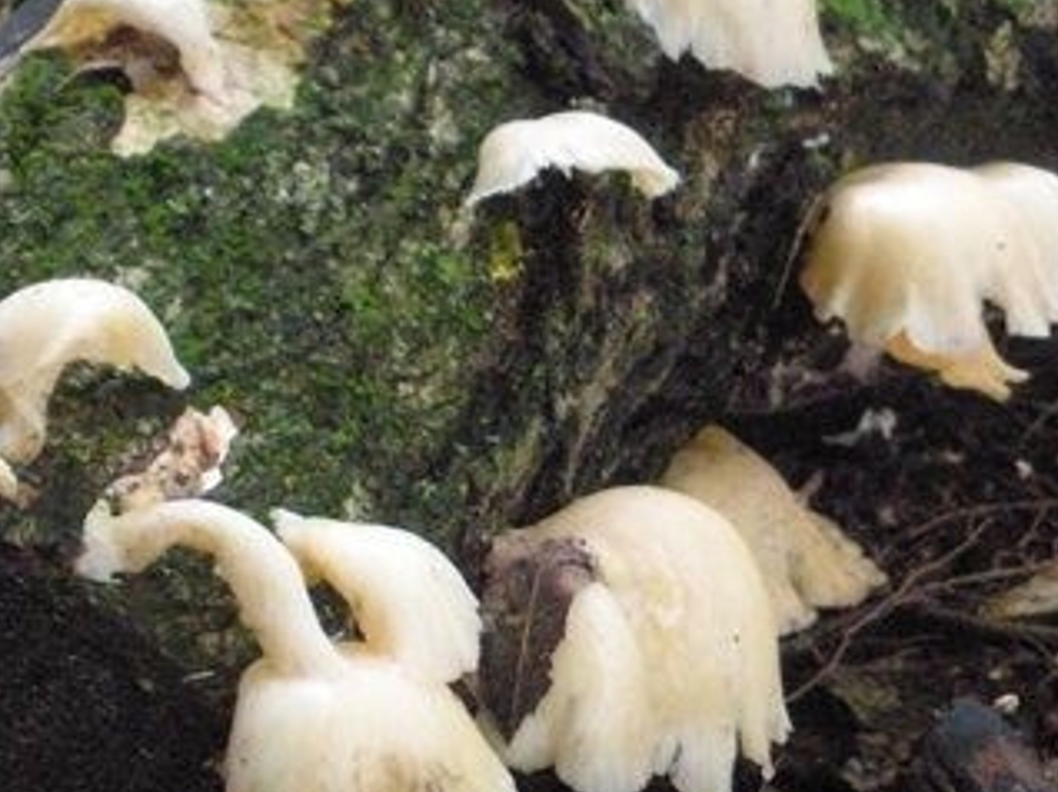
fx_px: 2077
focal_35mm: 68
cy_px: 419
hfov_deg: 28.6
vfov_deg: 21.6
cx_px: 569
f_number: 3.5
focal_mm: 6.3
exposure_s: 1/78
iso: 1600
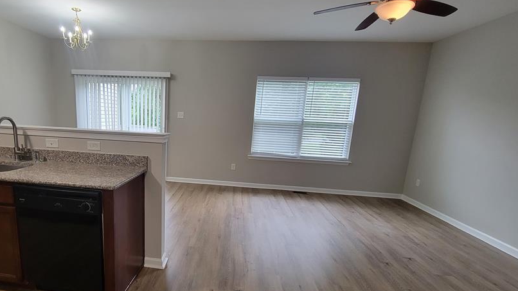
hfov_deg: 91.2
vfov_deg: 60.7
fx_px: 247
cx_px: 202
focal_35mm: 18
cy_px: 166
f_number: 2.2
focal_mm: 2.2
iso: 250
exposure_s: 1/60
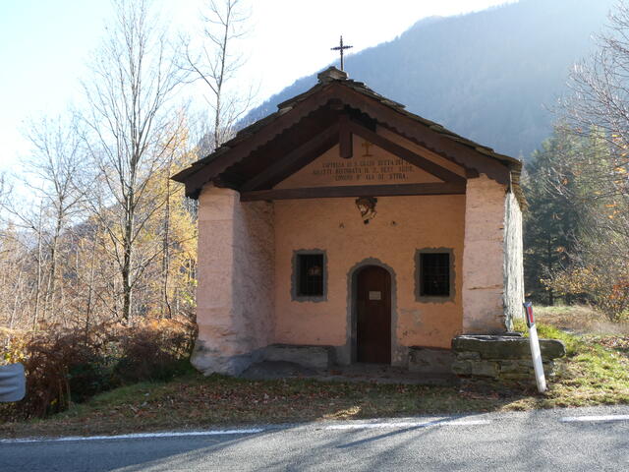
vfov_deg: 40.7
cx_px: 314
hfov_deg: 52.6
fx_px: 636
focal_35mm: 35
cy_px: 236
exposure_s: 1/100
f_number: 4.5
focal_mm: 6.3
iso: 80
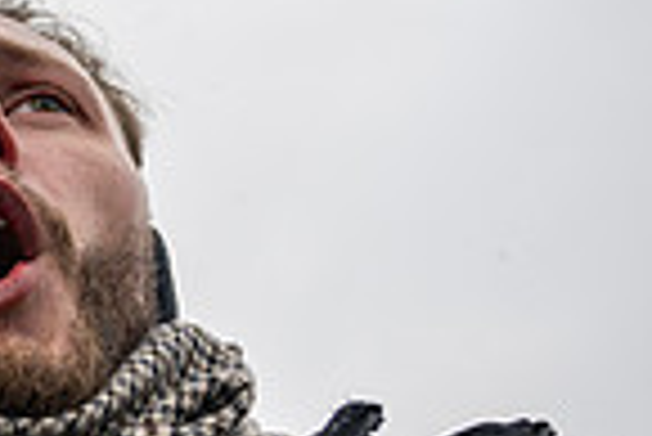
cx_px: -463
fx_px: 1740
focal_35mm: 96
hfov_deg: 17.7
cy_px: 335
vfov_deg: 14.2
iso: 160
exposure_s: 1/500
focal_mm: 24
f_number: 2.8
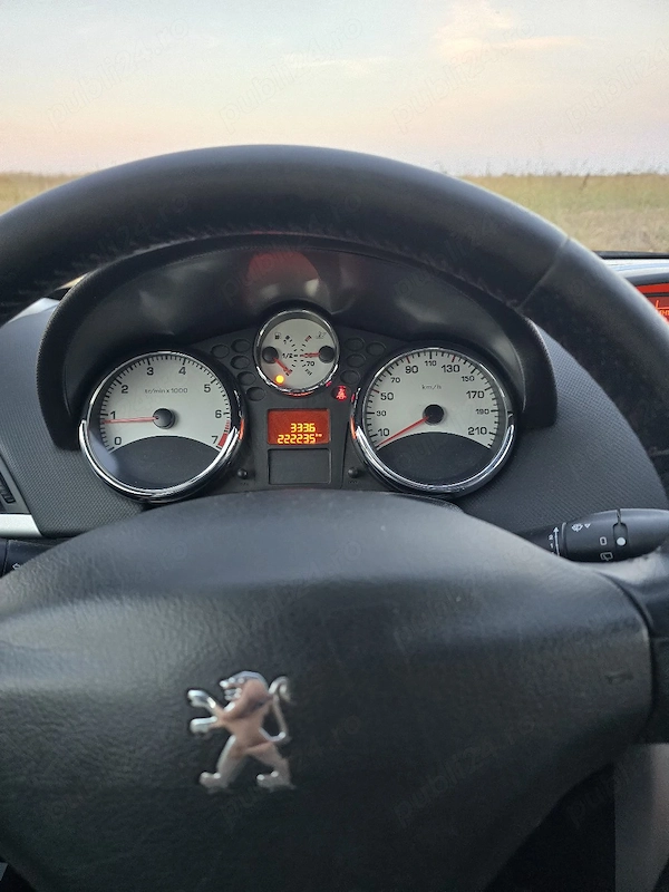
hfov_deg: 58.9
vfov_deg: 73.9
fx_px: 593
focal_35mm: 23
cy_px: 446
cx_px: 334
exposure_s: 1/101
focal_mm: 6.3
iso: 800
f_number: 1.7
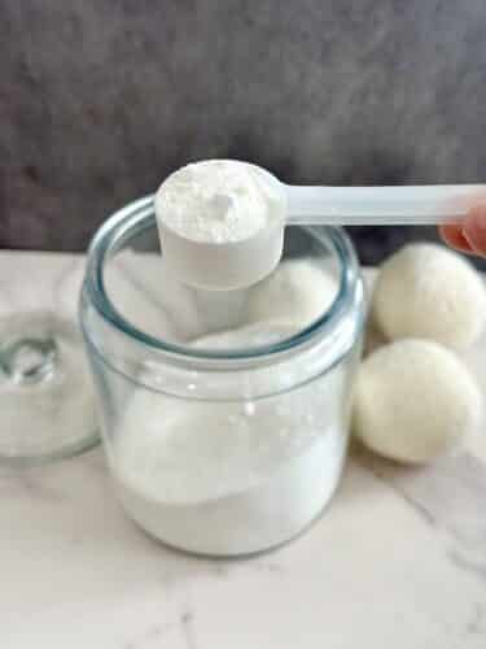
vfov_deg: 39.7
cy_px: 324
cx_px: 243
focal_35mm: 48
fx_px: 899
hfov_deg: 30.3
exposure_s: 1/125
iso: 80
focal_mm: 6.86
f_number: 1.78
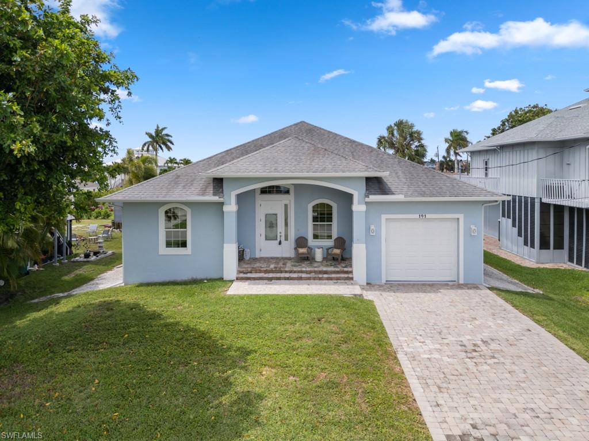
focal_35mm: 24
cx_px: 294
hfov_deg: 71.6
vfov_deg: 56.8
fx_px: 408
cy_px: 220
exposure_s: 1/3200
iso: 110
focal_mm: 6.72
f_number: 1.7
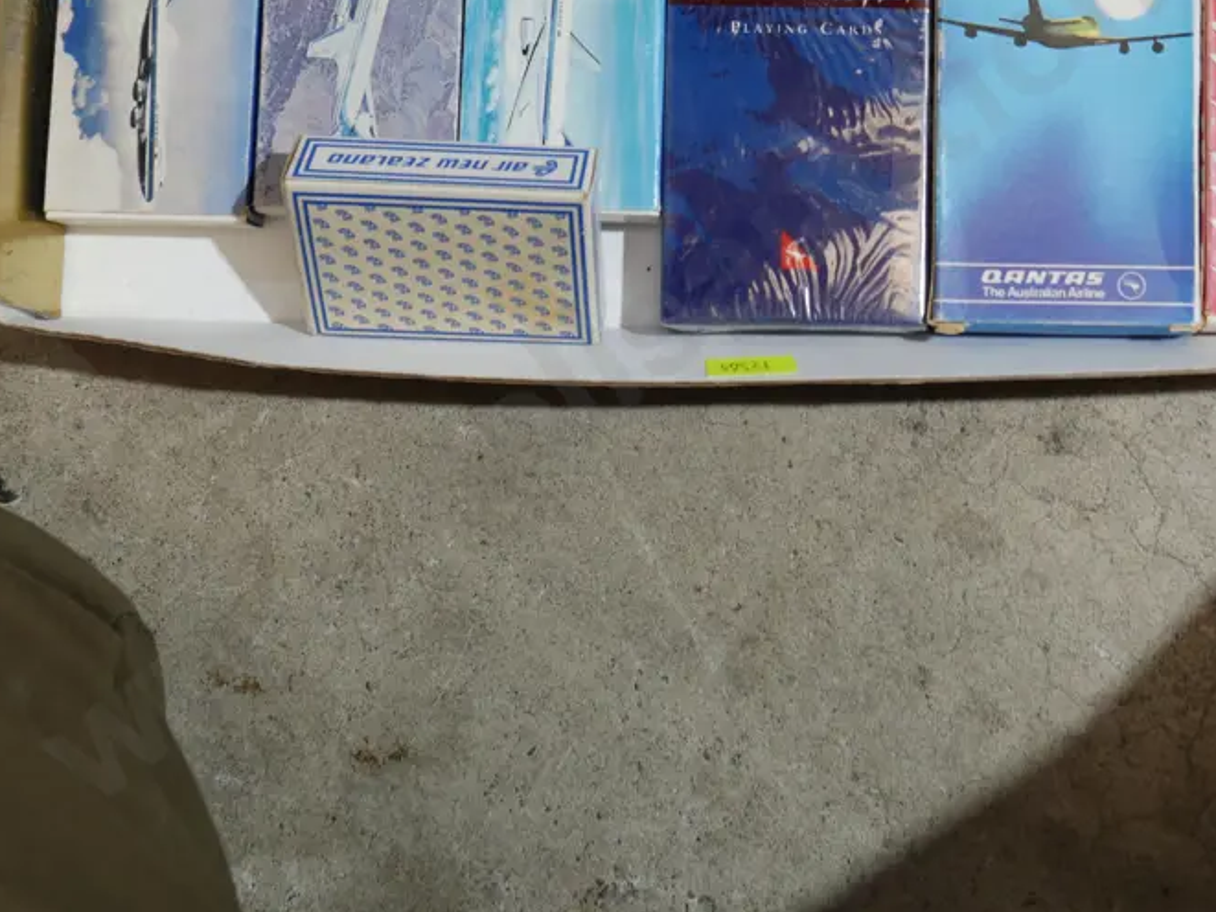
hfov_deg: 30.9
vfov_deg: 23.4
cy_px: 214
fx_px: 2178
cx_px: 815
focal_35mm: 62
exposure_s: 1/60
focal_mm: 20
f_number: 4.5
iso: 500
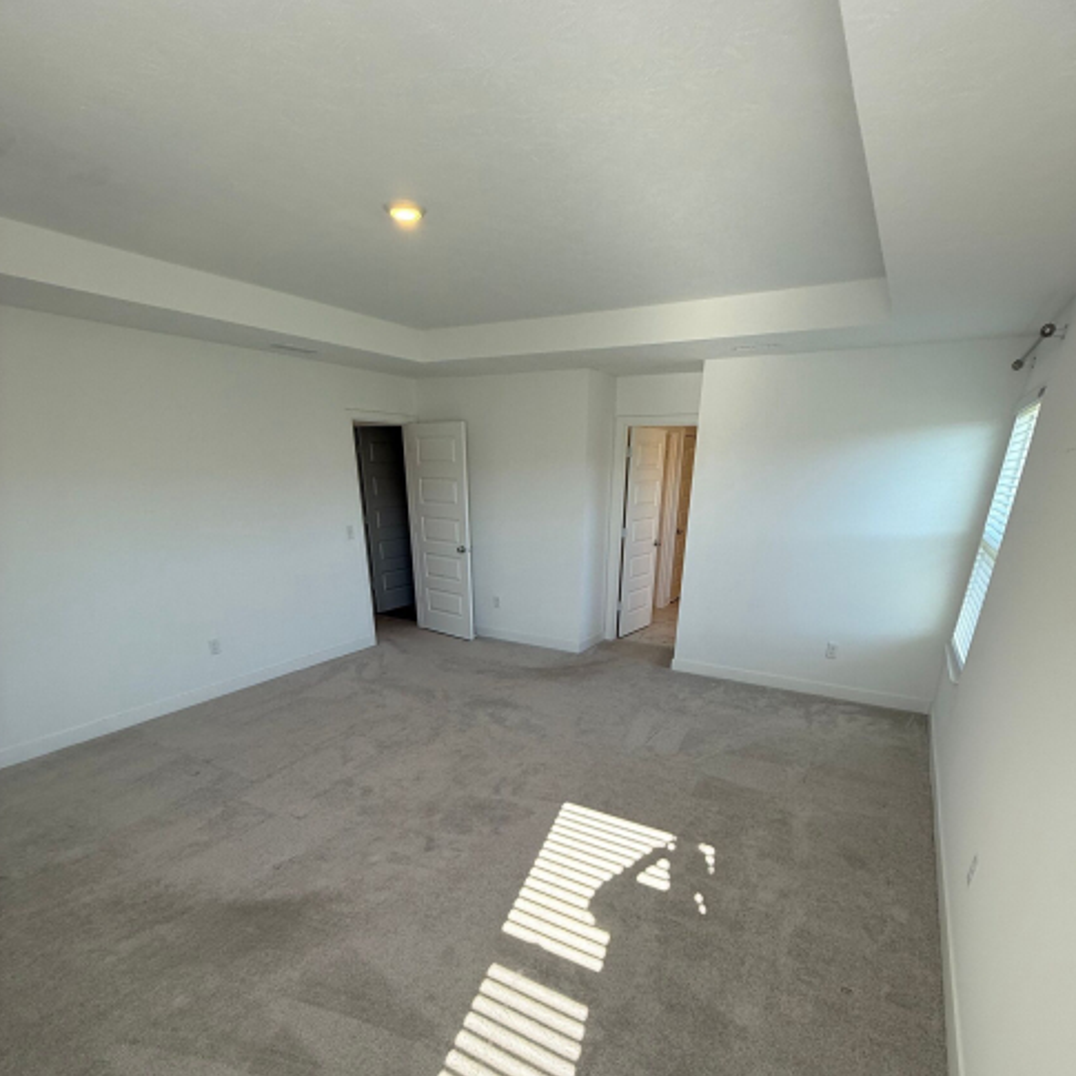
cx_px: 550
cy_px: 727
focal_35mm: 17
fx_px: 598
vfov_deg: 80.9
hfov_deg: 84.0
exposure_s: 1/148
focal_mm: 2.22
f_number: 2.2
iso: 64
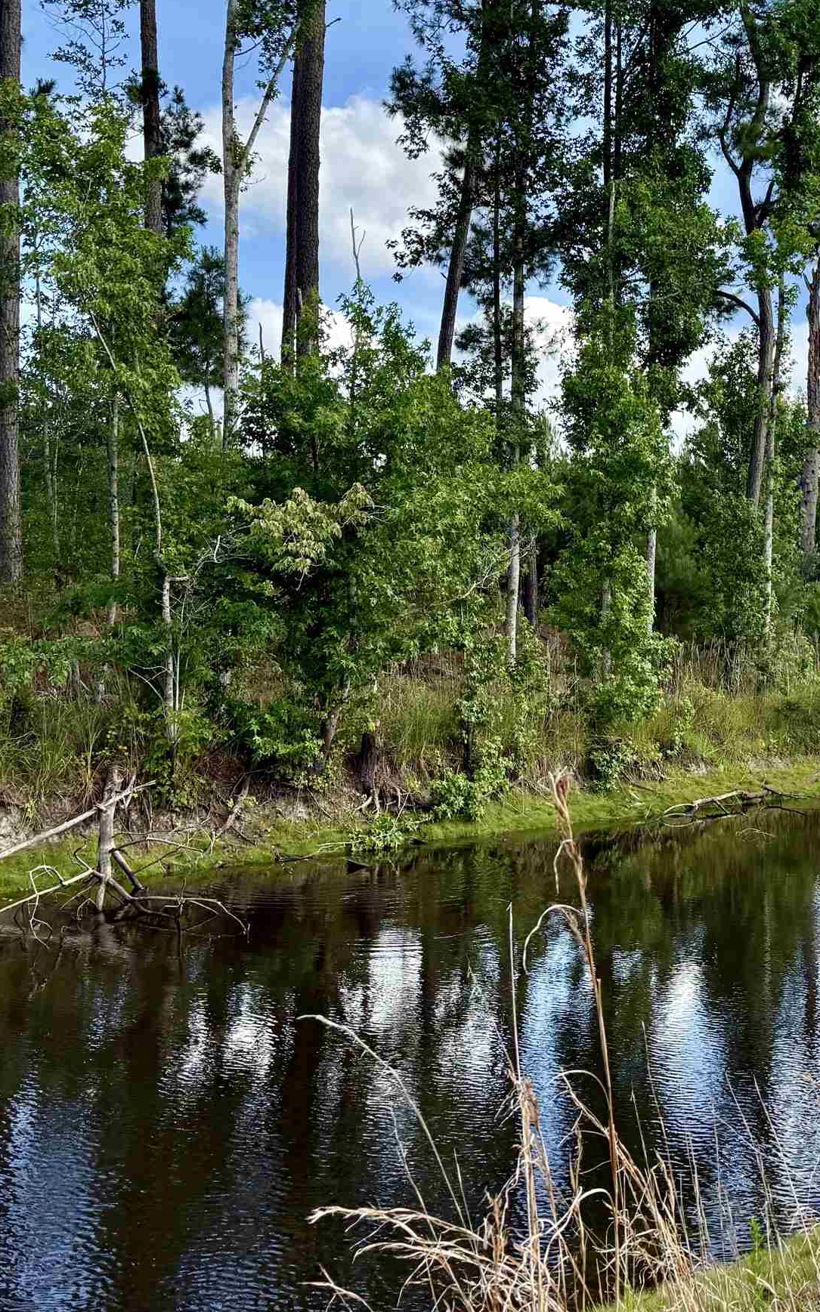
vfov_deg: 44.3
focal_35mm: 45
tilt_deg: -0.1
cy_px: 600
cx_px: 706
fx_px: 1610
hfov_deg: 27.7
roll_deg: -0.7
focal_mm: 6.76
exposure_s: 1/2370
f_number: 1.78
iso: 100
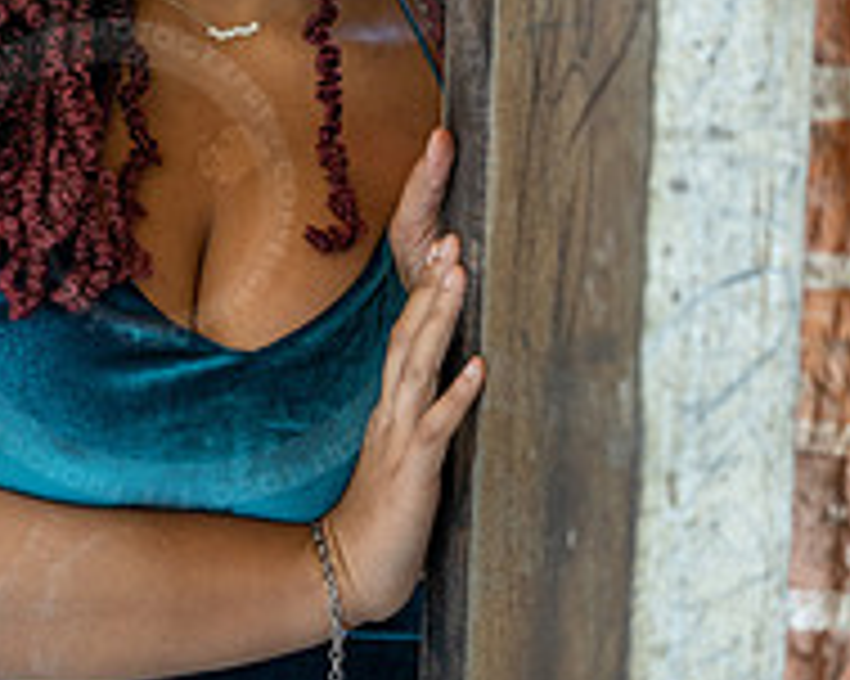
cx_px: 189
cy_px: 315
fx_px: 4777
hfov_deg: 10.1
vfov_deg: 8.1
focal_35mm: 190
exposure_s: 1/100
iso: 500
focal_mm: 85
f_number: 1.8
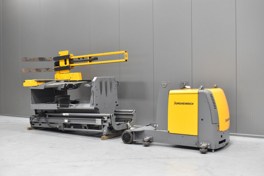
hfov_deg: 49.6
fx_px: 286
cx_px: 132
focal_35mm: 39
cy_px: 88
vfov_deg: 34.2
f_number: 5.6
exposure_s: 1/50
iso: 2000
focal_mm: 26
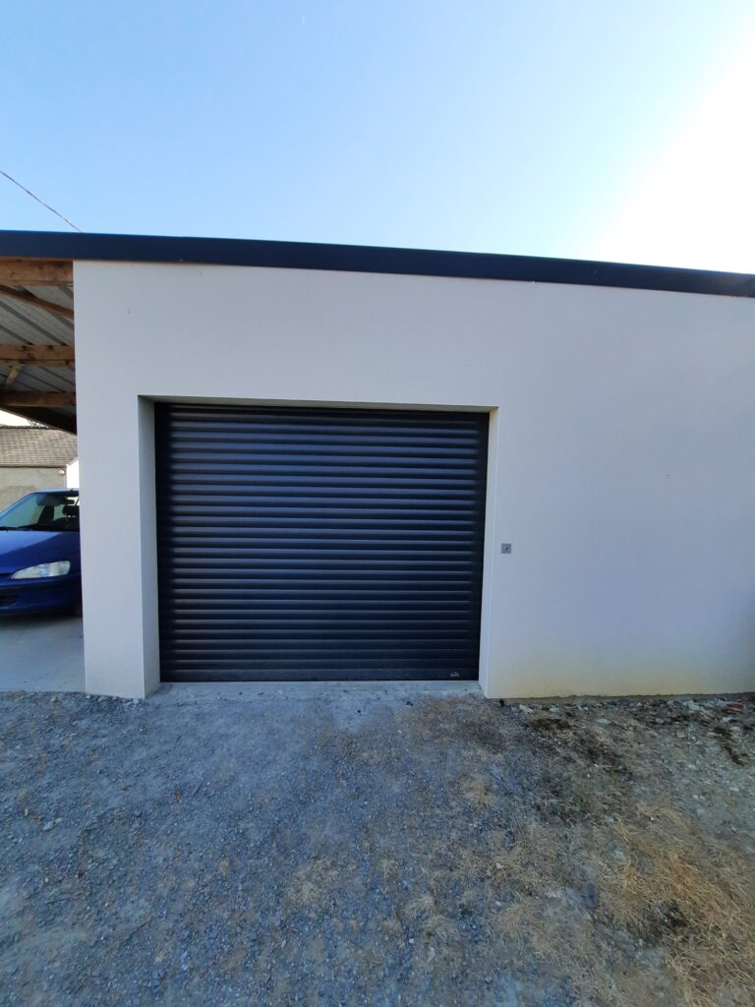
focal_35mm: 13
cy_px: 504
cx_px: 378
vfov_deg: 106.2
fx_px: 378
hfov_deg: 89.9
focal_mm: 1.74
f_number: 2.2
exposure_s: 1/478
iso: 40
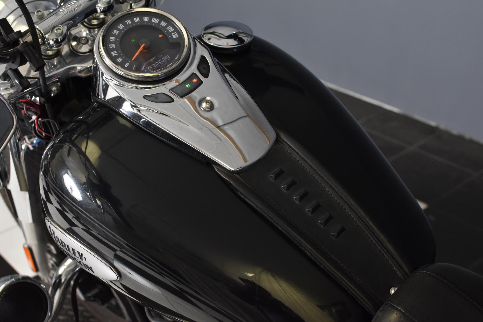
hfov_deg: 37.9
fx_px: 704
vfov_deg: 25.7
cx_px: 242
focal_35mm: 52
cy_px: 161
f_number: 4.5
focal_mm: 35
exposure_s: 1/160
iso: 800
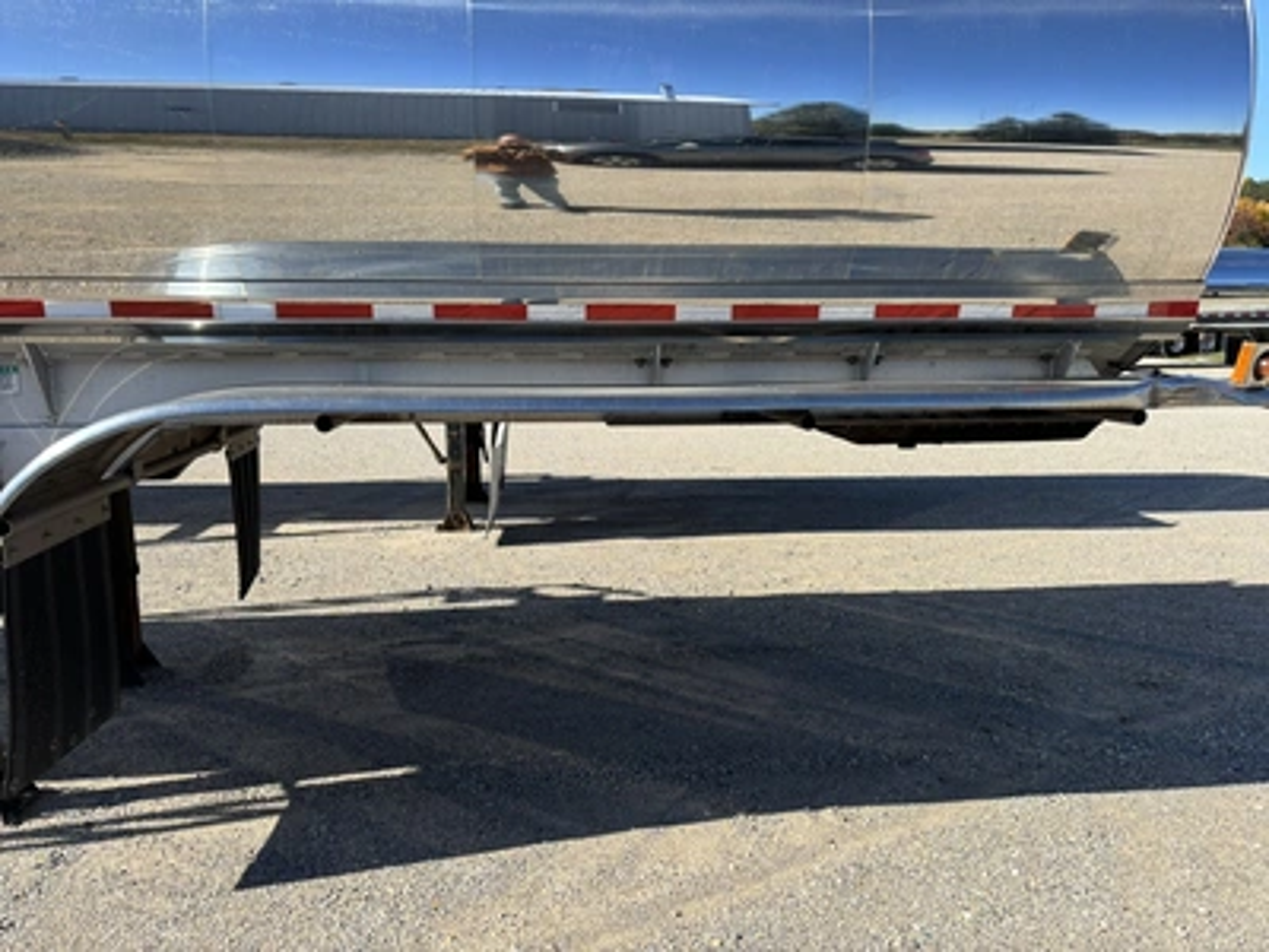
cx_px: 634
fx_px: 953
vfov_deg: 53.1
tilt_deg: -11.4
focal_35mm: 26
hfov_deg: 67.3
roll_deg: +0.5
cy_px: 476
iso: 50
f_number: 1.6
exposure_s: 1/2288
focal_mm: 5.96
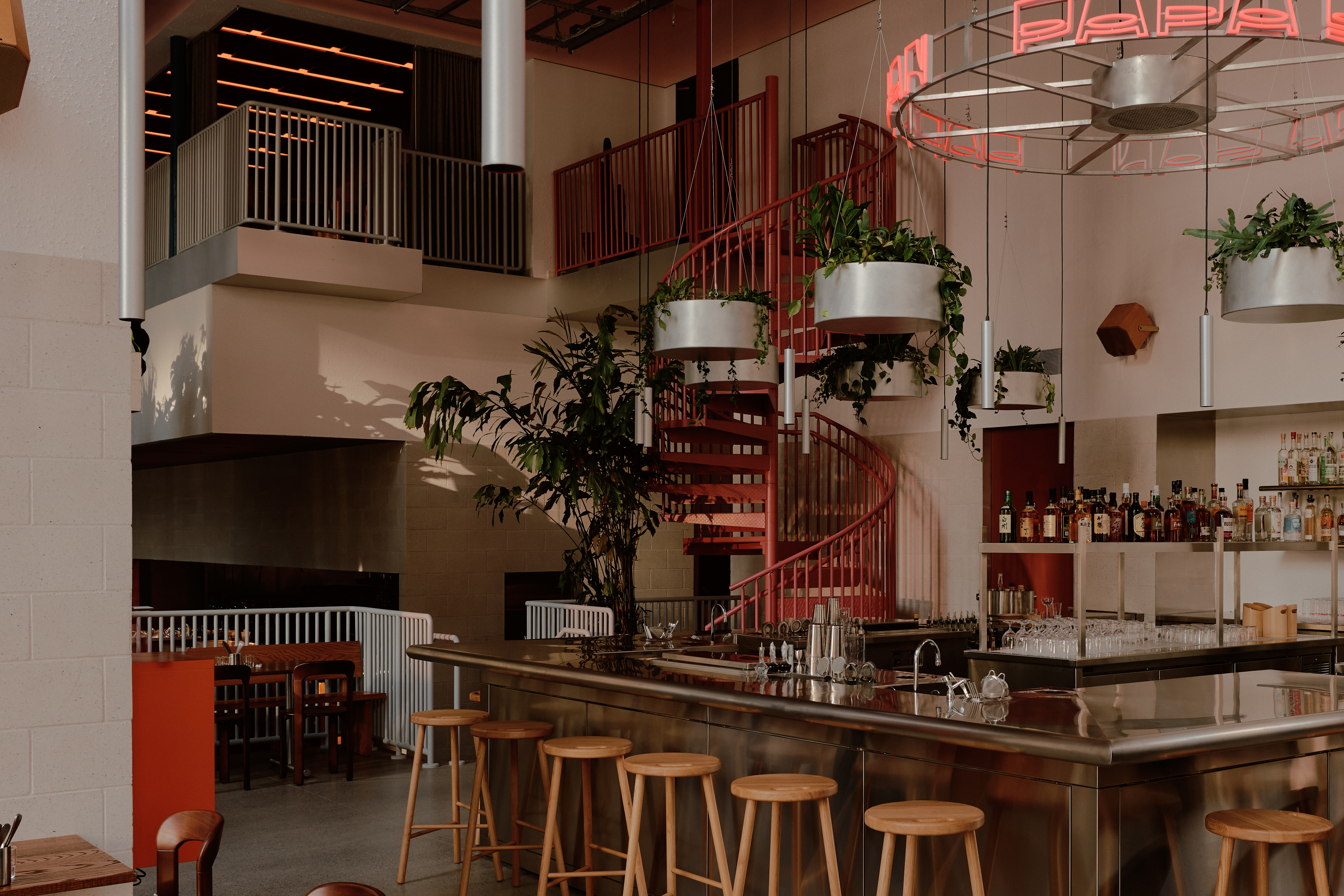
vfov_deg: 34.1
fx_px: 1456
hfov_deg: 49.3
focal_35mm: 39
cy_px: 539
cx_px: 786
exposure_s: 1/20
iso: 100
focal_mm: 30
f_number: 8
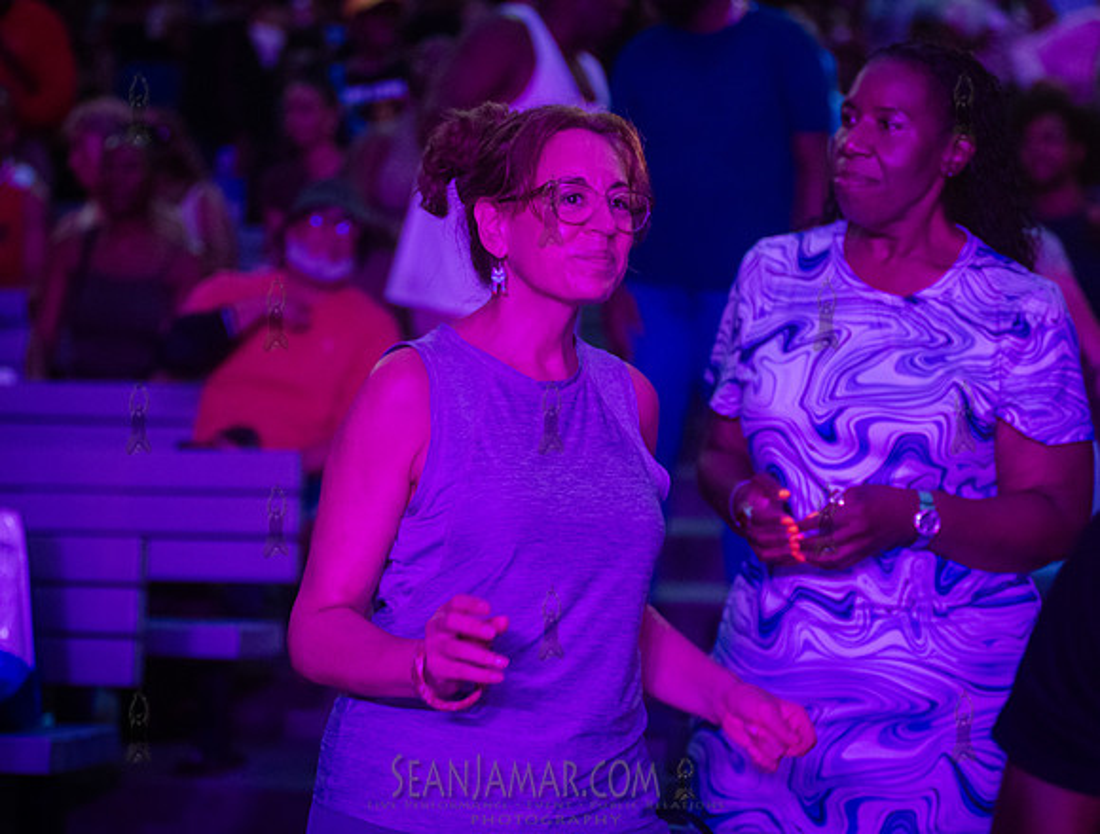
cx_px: 498
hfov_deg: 19.9
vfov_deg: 15.2
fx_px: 3137
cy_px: 406
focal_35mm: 98
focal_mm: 80
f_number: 2.8
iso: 5000
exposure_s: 1/160
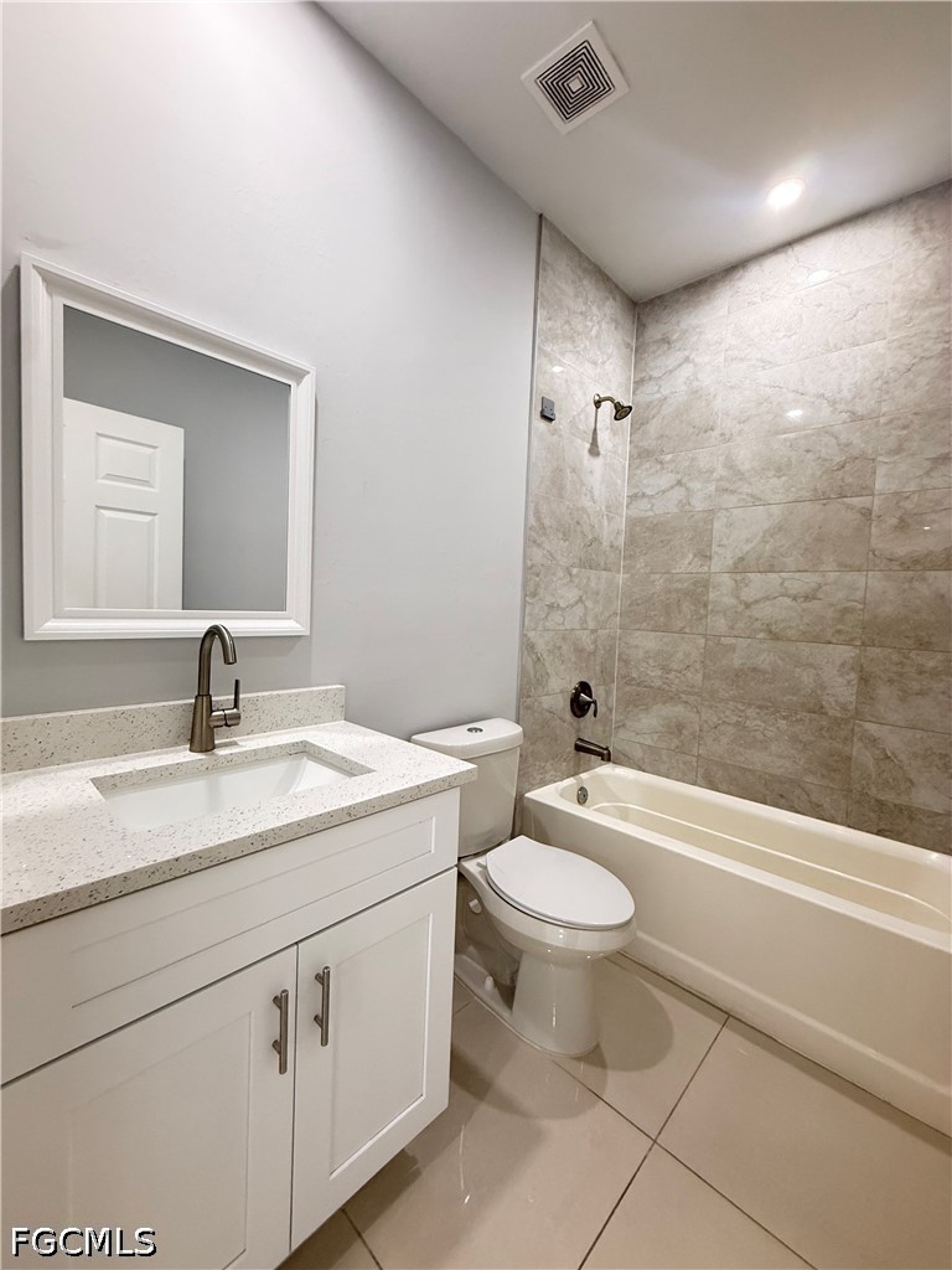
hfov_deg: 85.7
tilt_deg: -3.0
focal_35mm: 14
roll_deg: -2.6
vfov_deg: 102.1
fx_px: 513
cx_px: 476
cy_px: 635
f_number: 2.2
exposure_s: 1/60
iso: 400
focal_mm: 2.22
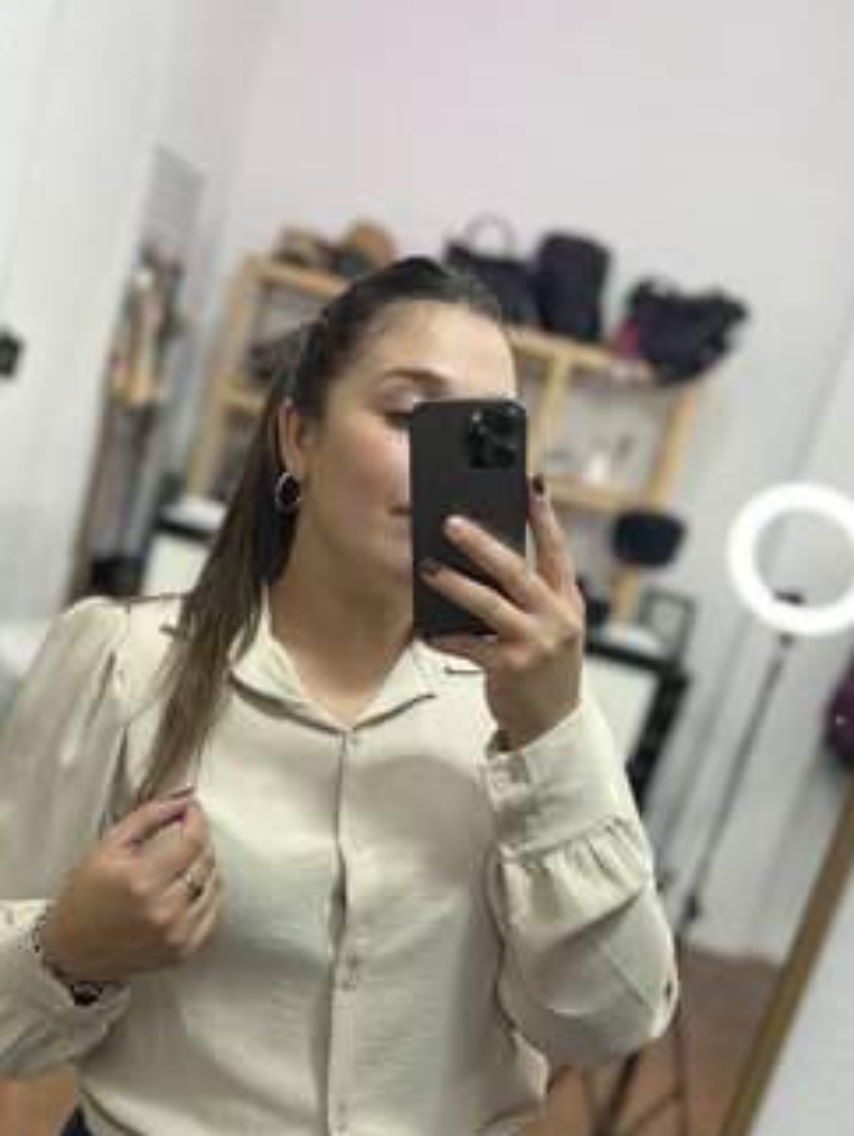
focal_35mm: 43
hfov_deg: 33.5
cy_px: 792
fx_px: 1413
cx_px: 328
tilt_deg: -14.9
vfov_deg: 43.0
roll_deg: -15.5
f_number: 1.5
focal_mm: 5.7
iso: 125
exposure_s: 1/100
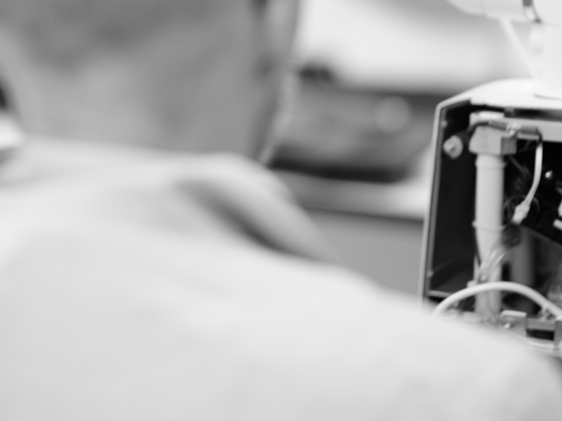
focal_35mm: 216
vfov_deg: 6.8
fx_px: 3507
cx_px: 117
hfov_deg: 9.1
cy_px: -36
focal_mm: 85
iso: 640
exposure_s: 1/400
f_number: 1.4
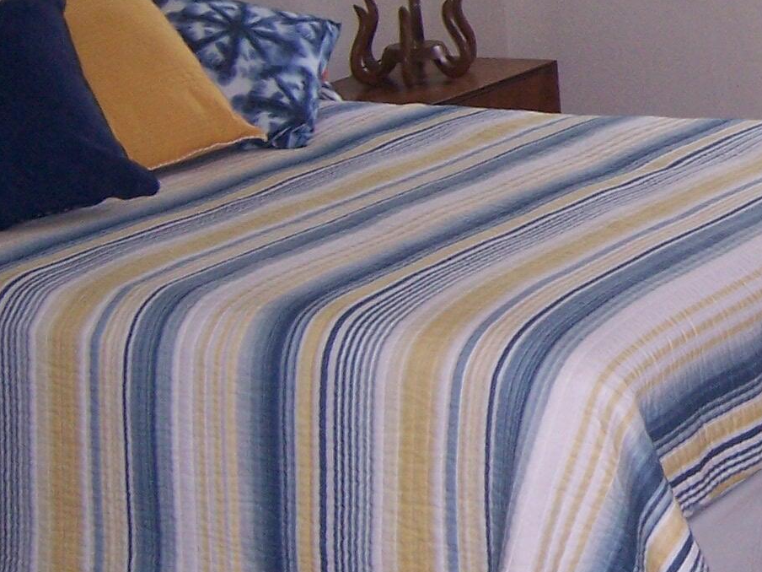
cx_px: 855
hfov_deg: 19.9
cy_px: 3
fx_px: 2069
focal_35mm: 94
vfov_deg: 15.4
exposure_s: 1/60
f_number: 2.8
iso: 140
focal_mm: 5.5
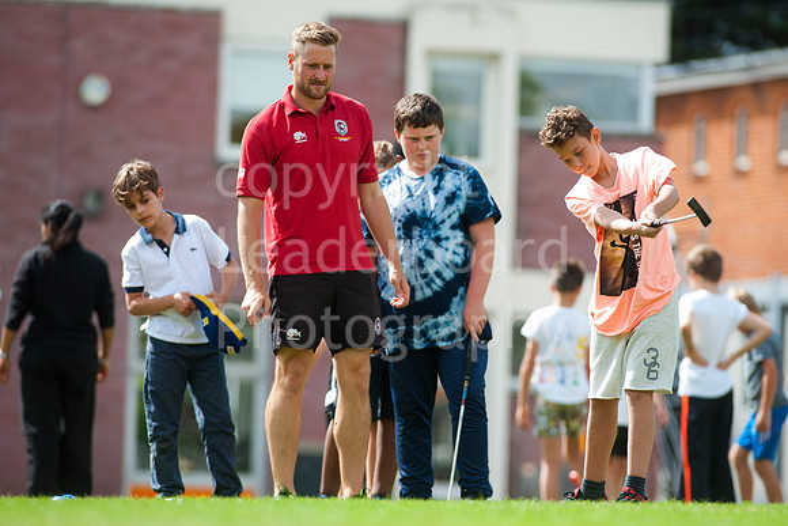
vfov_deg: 4.6
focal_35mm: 300
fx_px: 6568
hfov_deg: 6.9
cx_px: 394
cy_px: 263
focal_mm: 300
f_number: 5.6
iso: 400
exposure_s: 1/1600
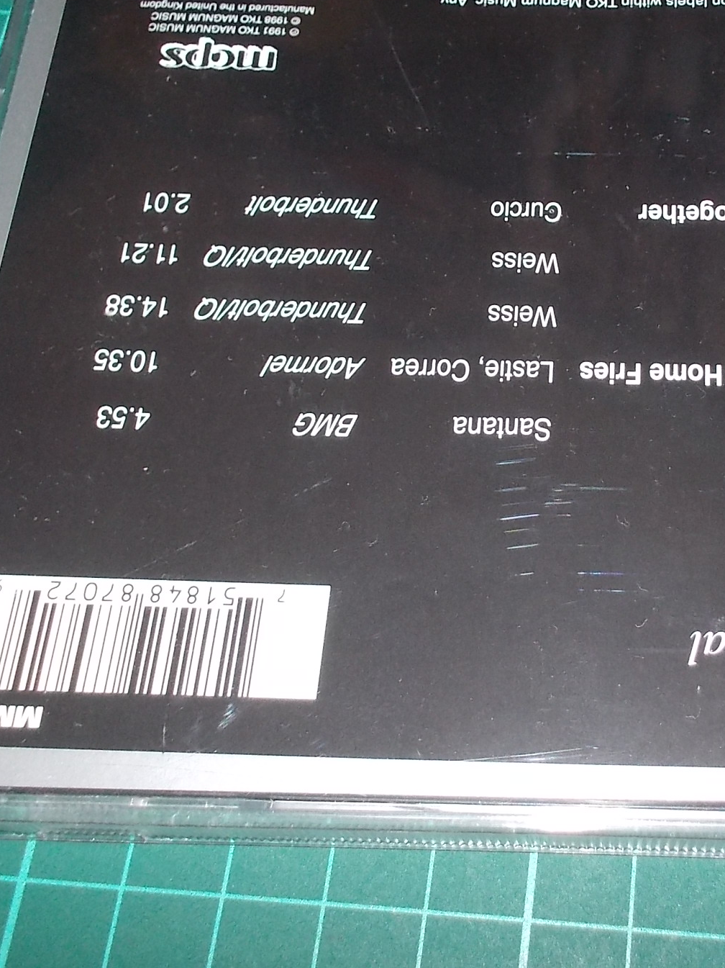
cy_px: 418
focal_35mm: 49
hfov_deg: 29.0
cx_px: 579
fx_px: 1369
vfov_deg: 38.8
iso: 200
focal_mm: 4.1
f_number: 3.3
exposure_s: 1/30
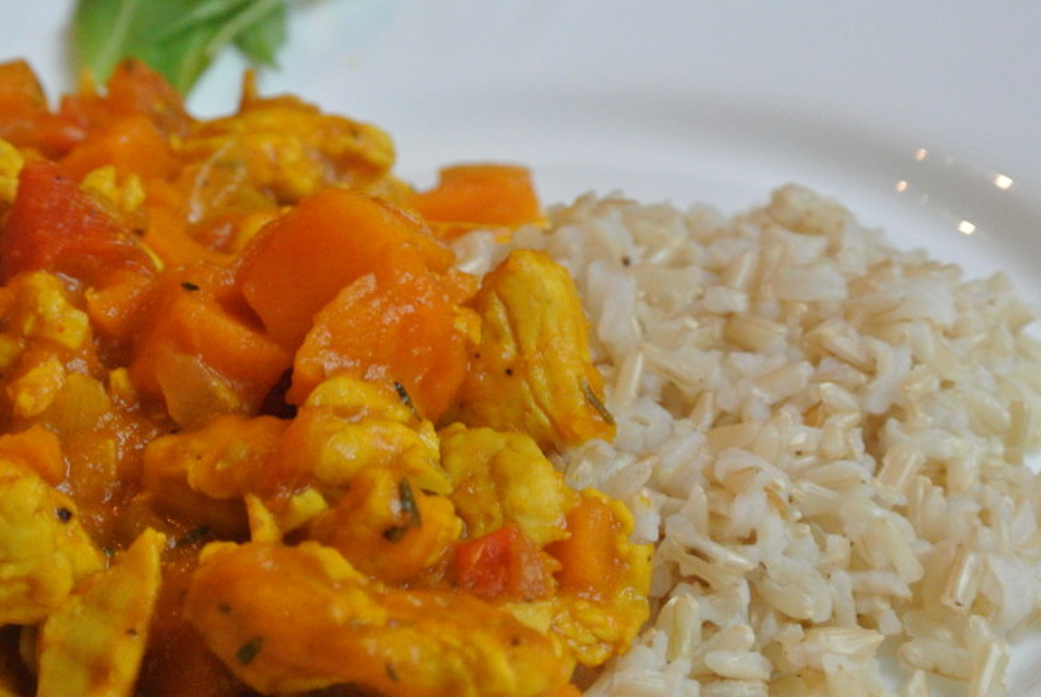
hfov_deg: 23.6
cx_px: 395
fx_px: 2489
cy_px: 427
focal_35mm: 86
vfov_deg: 15.9
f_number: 5
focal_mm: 23.6
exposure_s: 1/125
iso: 1400
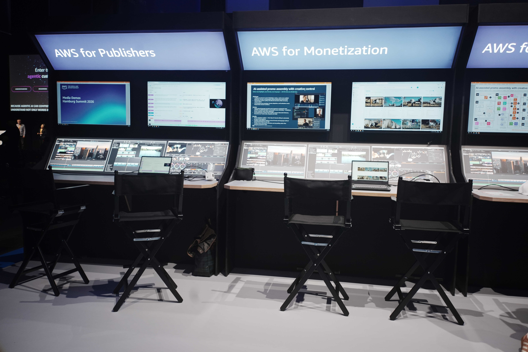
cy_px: 176
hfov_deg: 65.5
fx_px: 411
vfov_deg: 46.4
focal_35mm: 28
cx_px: 264
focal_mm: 28
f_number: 4.5
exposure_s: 1/60
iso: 400
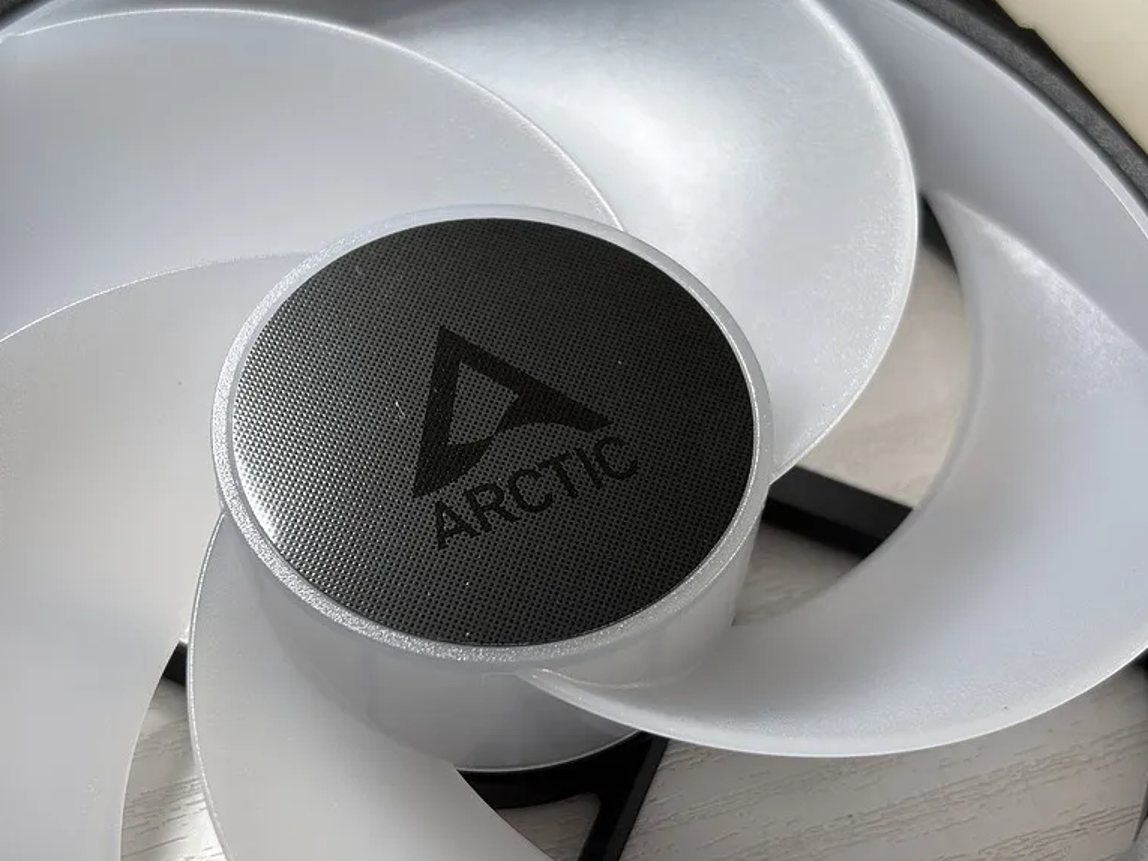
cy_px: 434
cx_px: 564
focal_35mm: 53
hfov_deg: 36.2
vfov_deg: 27.5
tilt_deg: -56.3
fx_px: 1758
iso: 32
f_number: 1.6
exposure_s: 1/208
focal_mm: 5.96
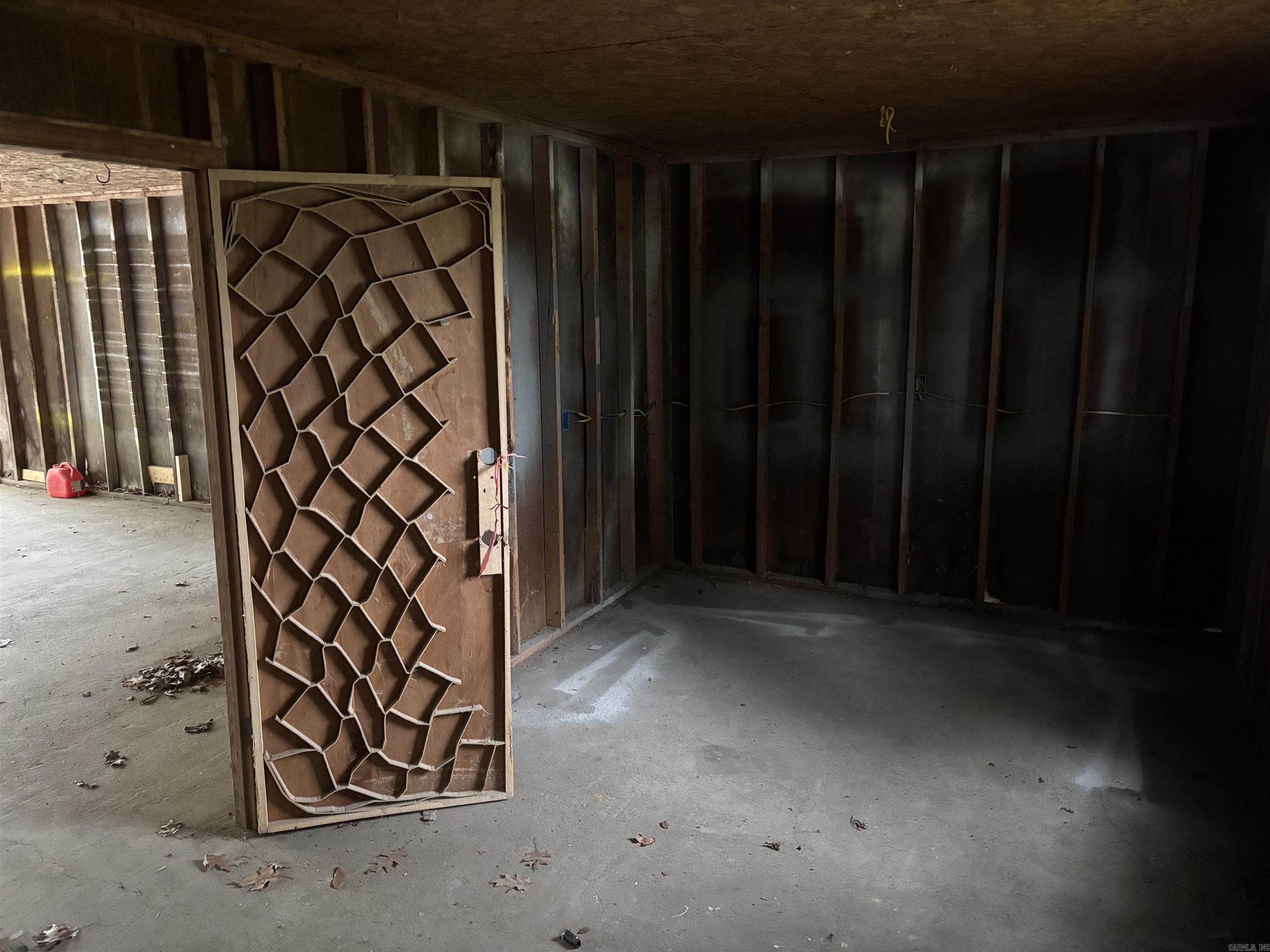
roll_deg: +0.2
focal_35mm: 26
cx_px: 635
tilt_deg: -10.9
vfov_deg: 53.1
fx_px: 954
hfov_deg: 67.3
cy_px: 476
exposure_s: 1/30
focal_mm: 5.96
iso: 1000
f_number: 1.6
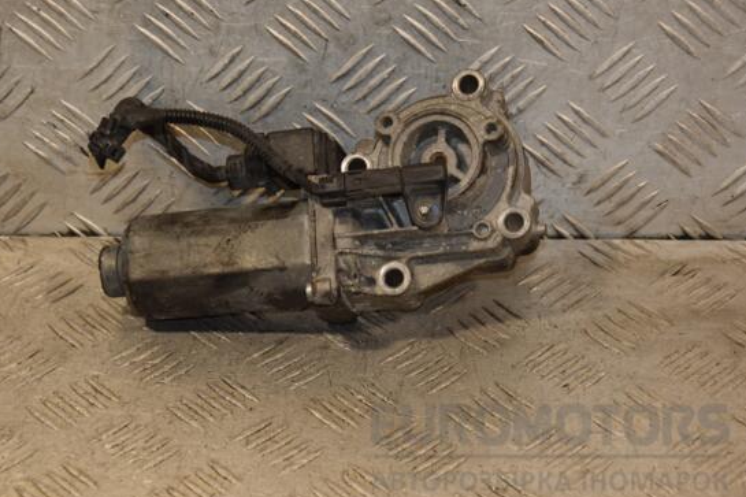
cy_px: 242
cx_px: 345
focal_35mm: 109
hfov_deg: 18.8
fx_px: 2258
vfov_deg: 12.6
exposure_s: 1/160
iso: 800
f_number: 5.3
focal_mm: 66
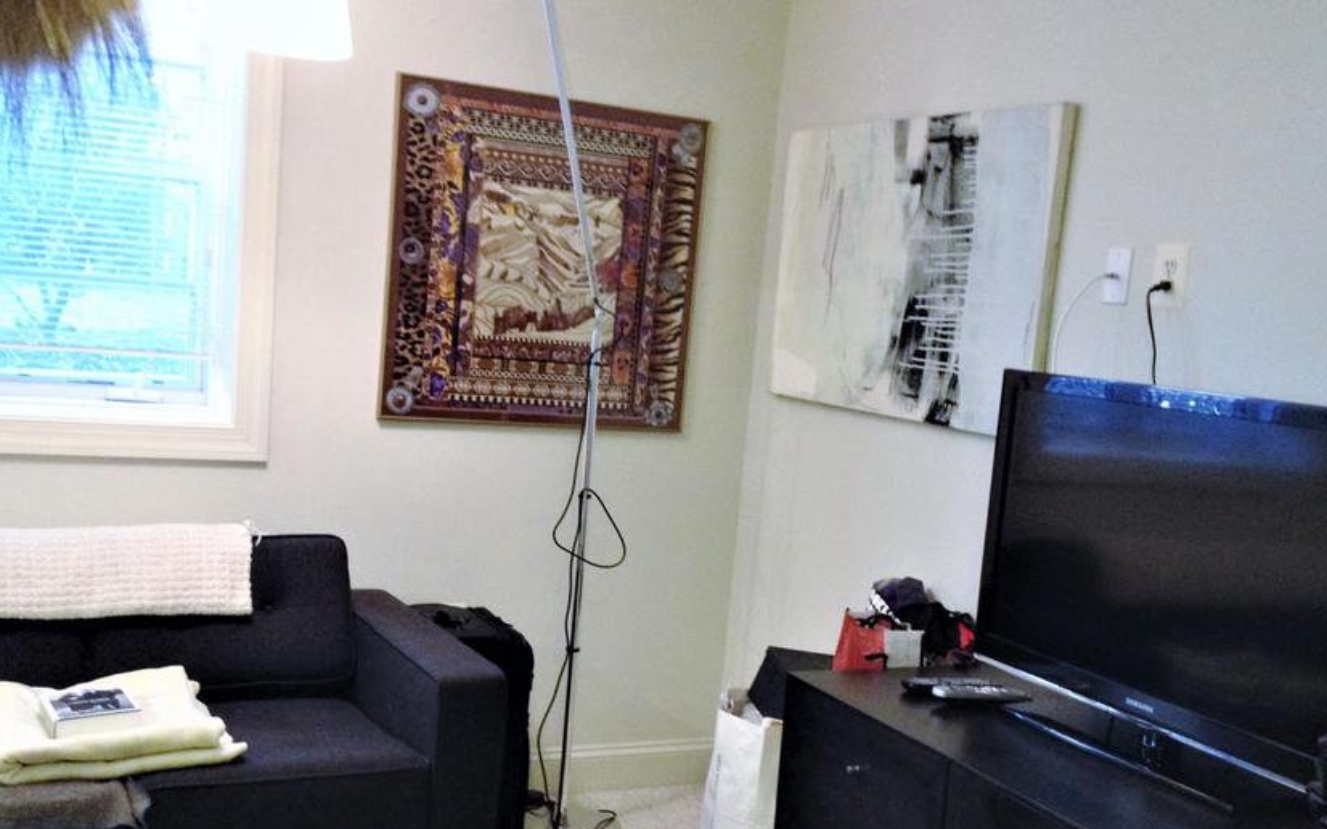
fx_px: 1663
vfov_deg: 27.9
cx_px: 670
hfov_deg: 43.5
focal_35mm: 46
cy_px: 514
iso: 250
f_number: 2.4
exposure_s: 1/20
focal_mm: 4.28
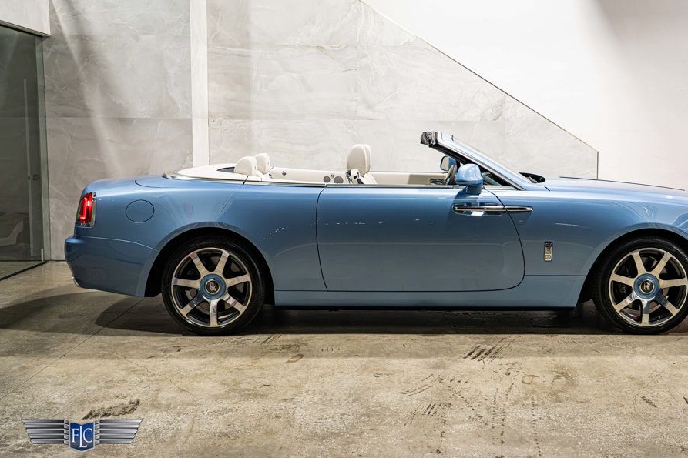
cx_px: 385
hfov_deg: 49.5
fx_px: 745
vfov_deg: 34.2
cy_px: 212
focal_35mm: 39
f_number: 4
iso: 1600
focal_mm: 34
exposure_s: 1/50
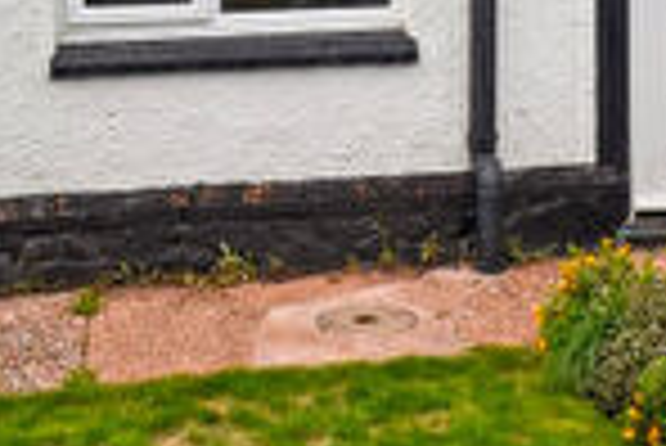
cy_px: -322
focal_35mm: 71
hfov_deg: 28.3
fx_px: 1315
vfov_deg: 16.5
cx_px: 441
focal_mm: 10
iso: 200
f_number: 8
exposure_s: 1/250
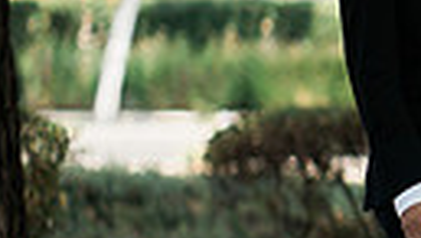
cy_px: 66
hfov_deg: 4.2
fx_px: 5590
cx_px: 1004
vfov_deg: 2.4
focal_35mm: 500
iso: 200
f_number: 1.8
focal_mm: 85
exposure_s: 1/3200
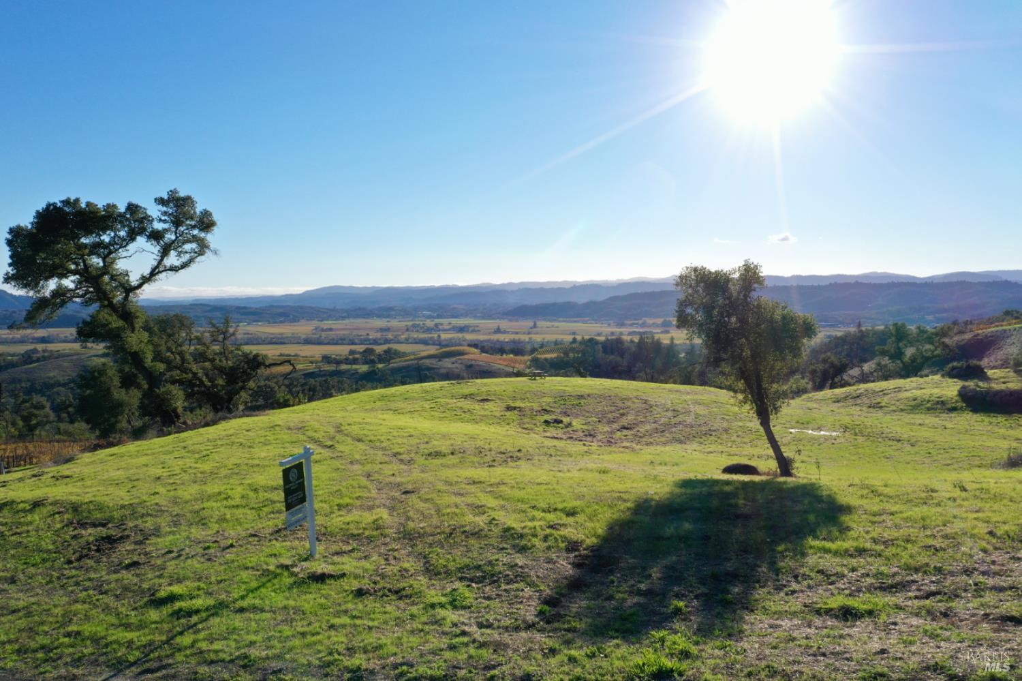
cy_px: 340
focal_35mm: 28
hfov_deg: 65.5
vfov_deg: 46.4
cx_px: 511
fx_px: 795
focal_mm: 10.26
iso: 100
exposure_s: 1/400
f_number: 6.3
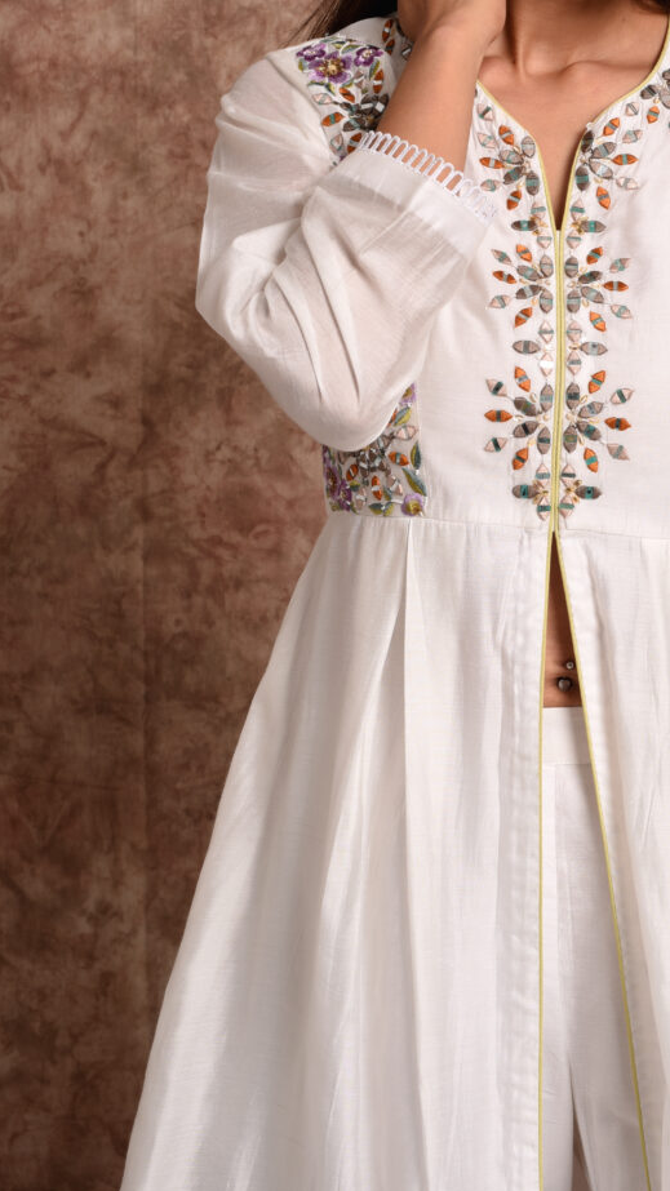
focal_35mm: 85
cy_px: 337
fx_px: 2685
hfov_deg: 14.1
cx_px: 551
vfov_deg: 24.8
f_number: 11
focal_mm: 50
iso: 80
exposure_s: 1/125
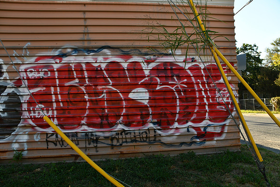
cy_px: 94
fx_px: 233
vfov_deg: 43.6
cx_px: 140
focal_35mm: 30
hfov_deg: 61.9
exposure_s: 1/250
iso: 200
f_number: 5.6
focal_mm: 20
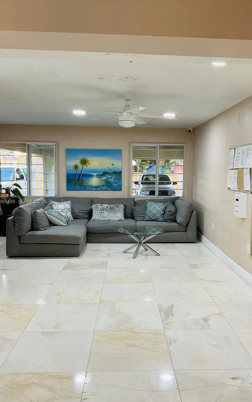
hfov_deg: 40.5
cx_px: 142
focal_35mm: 31
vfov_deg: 61.2
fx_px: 341
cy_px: 202
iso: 64
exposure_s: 1/80
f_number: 1.8
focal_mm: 3
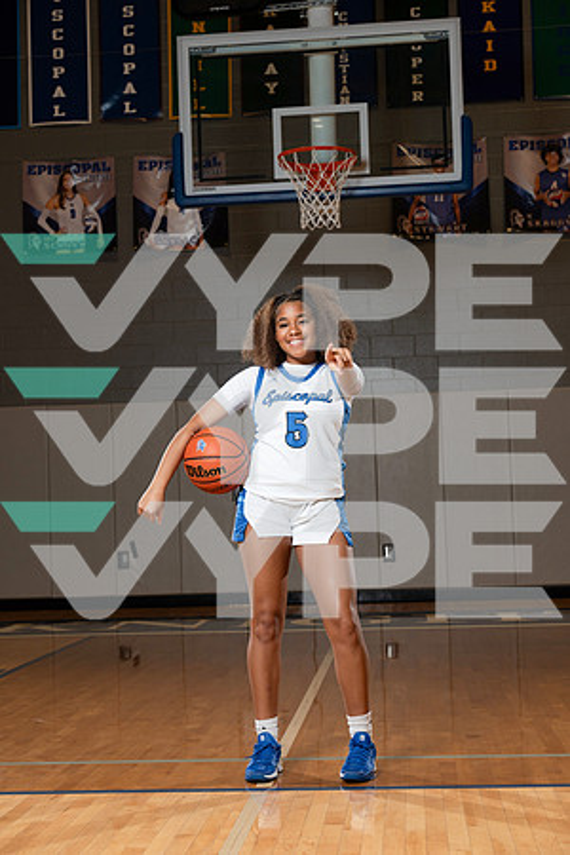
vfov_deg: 33.4
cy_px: 428
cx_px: 285
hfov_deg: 22.6
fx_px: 1425
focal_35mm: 60
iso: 400
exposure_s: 1/250
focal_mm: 60
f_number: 5.6
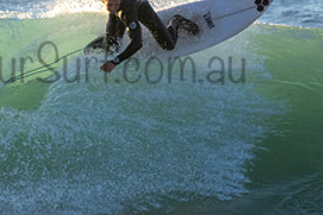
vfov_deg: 0.7
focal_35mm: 1881
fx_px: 16875
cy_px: 51
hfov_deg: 1.1
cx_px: 98
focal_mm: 500
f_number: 5.6
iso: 900
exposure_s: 1/2000
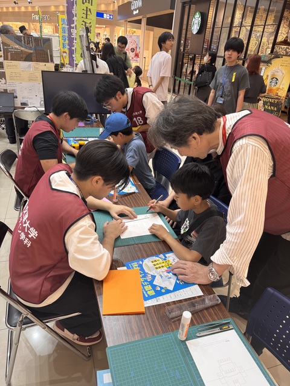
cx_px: 145
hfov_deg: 56.8
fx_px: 268
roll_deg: -5.9
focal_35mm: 24
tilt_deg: -28.3
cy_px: 193
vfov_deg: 71.6
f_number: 1.78
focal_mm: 6.76
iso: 125
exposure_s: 1/60
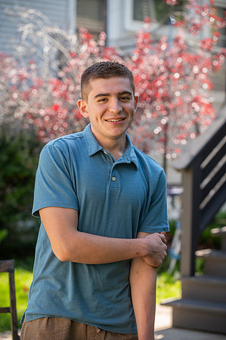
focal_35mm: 105
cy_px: 170
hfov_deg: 13.0
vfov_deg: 19.5
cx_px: 113
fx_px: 991
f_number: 4
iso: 250
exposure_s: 1/250
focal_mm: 105
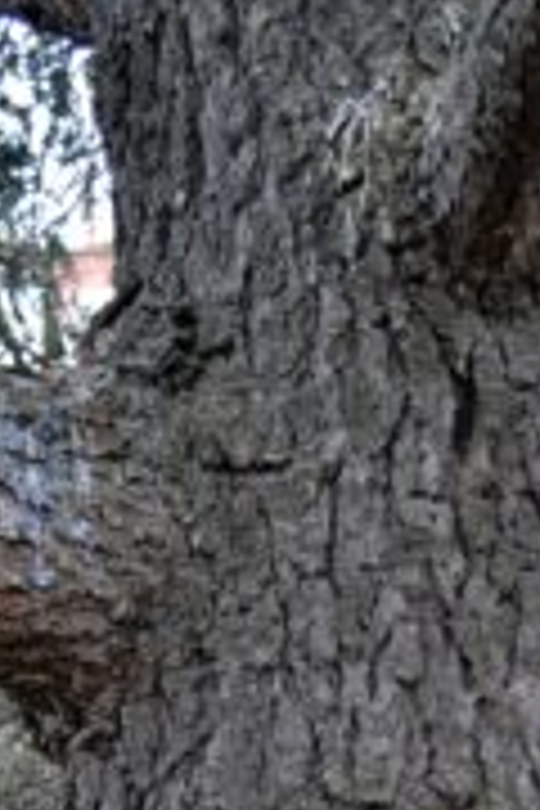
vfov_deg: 17.1
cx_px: 436
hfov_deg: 12.4
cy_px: 1148
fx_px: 2475
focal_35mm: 110
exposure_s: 1/20
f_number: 3.8
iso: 100
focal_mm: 22
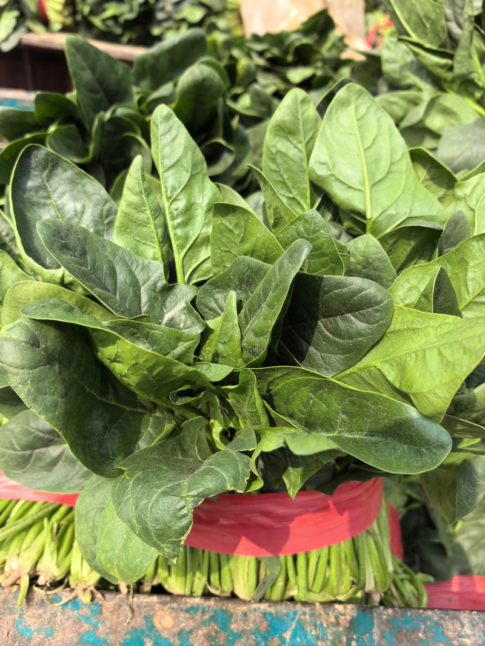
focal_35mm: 27
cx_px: 242
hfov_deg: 51.3
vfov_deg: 65.3
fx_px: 504
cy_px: 323
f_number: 2
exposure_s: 1/3279
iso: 250
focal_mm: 6.98
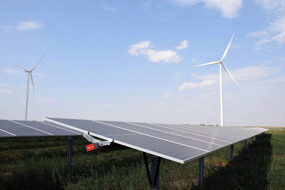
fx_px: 237
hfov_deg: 61.9
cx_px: 142
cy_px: 95
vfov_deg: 43.6
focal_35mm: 30
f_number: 10
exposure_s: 1/400
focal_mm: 20
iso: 200
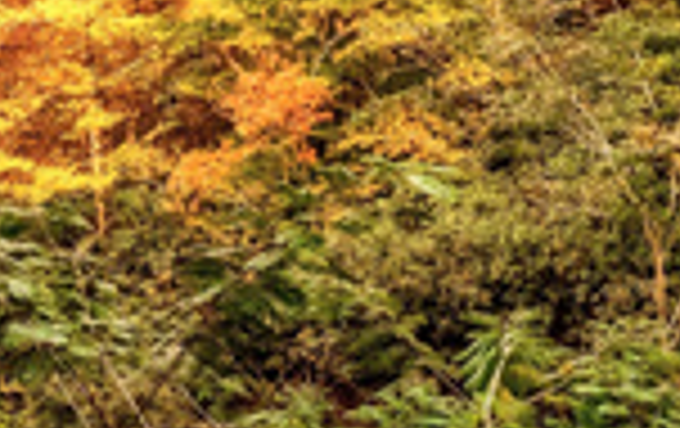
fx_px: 1801
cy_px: 469
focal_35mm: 97
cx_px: -126
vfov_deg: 13.3
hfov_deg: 20.1
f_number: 8
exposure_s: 1/200
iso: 4000
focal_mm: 24
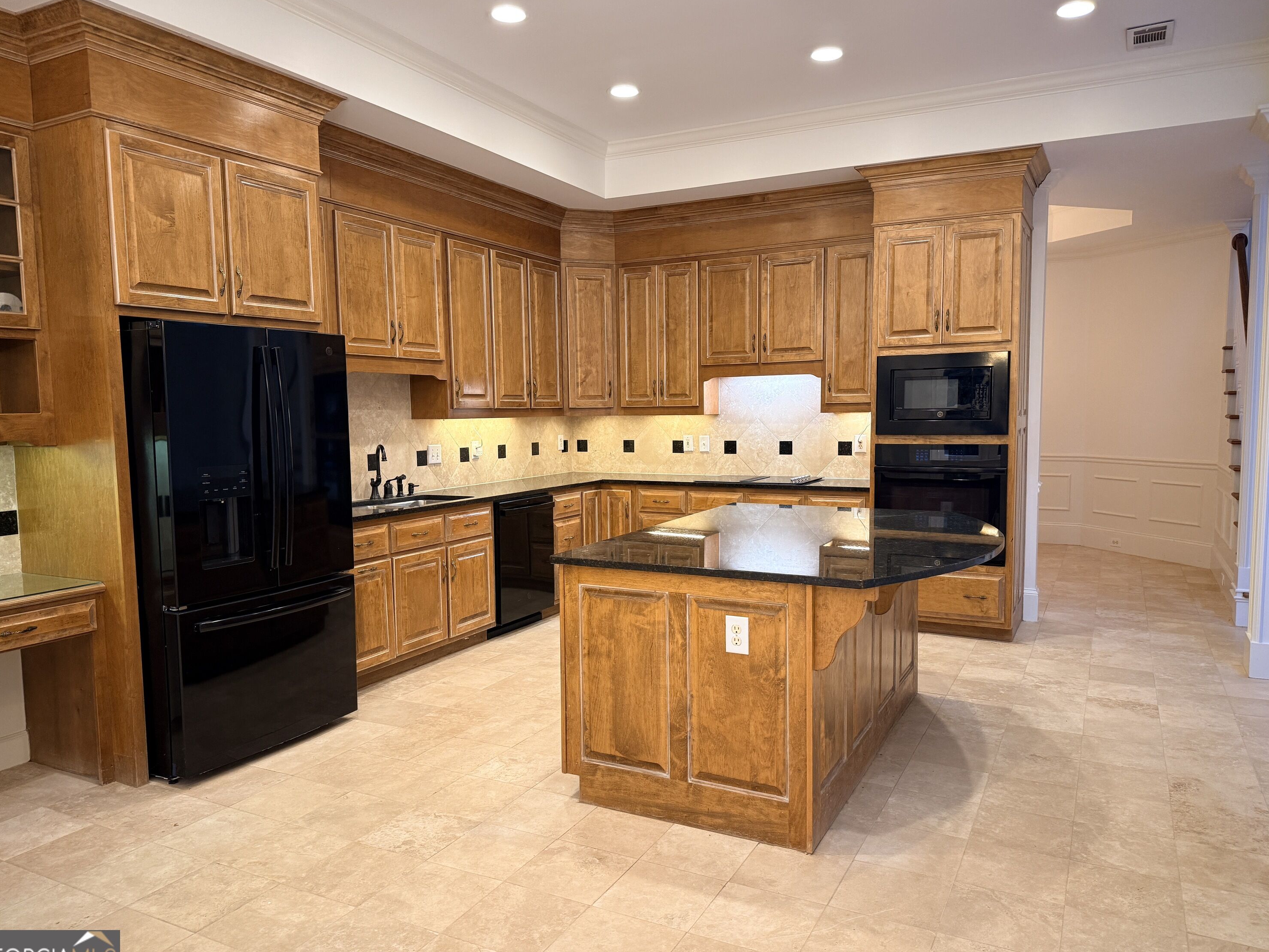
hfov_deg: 69.4
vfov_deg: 54.9
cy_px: 484
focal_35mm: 25
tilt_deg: -4.4
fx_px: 917
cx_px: 633
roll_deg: +0.2
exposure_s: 1/60
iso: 200
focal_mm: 6.76
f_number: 1.78
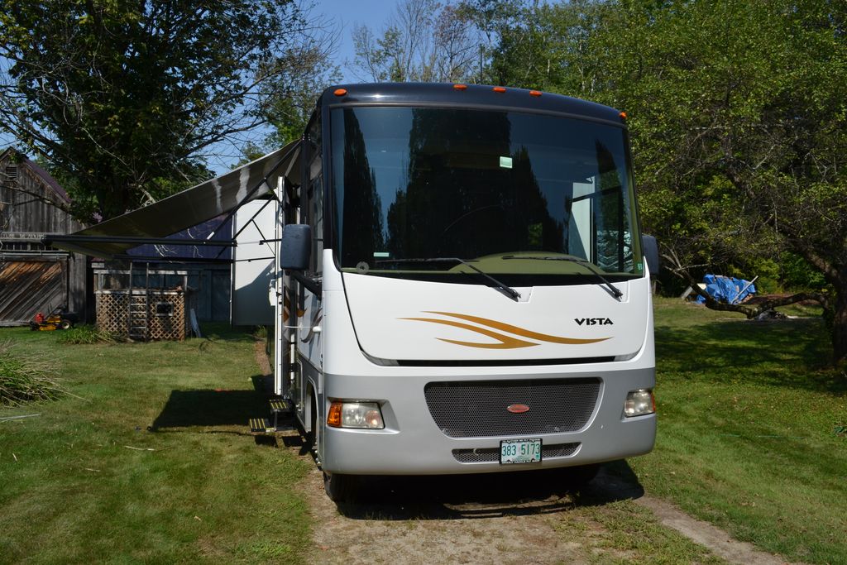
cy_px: 282
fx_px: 706
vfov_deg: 43.6
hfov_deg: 61.9
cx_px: 424
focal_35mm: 30
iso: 200
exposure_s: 1/400
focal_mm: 20
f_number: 11
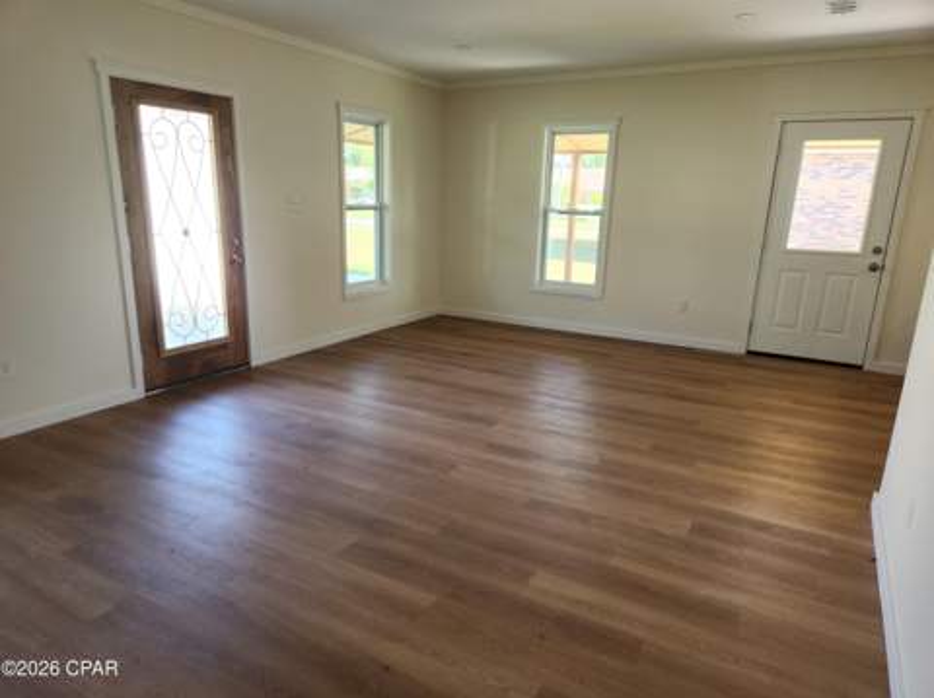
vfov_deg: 58.8
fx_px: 620
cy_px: 349
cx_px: 467
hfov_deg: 74.0
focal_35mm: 23
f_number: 1.8
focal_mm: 5.4
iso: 64
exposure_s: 1/60
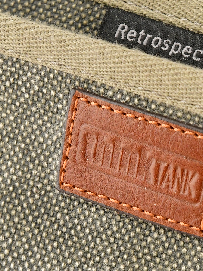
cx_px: 201
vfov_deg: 8.5
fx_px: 1822
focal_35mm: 233
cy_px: 110
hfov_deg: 6.4
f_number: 13
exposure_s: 1/160
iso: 1600
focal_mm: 120
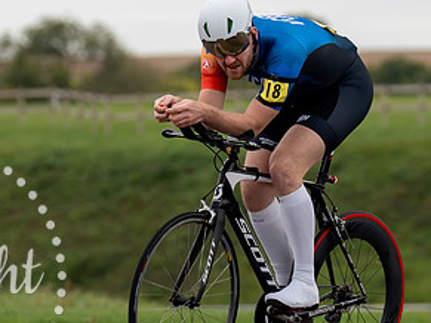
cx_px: 171
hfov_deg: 3.6
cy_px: 329
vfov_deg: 2.7
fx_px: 6932
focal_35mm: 557
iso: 320
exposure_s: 1/800
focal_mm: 200
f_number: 4.5
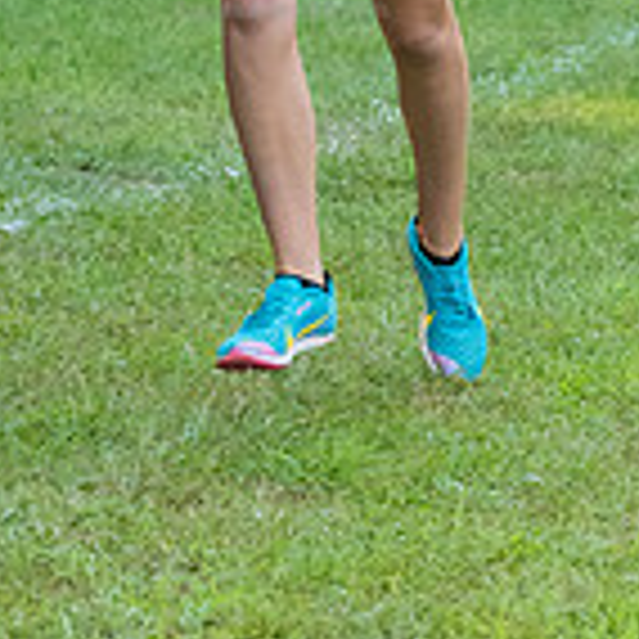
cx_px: 281
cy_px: -104
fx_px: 9774
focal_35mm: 468
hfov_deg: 3.7
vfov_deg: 3.7
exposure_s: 1/1600
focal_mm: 116
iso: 3200
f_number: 5
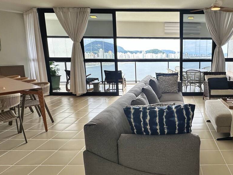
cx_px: 175
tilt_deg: -9.7
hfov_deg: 63.4
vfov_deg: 53.1
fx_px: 175
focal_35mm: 26
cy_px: 85
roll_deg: -0.4
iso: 50
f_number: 2.2
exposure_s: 1/120
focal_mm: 2.22
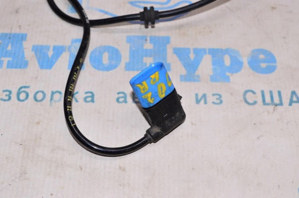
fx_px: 498
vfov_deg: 22.6
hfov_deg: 33.4
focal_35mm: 60
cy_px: 99
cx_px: 150
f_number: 8
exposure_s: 1/200
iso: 1600
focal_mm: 40
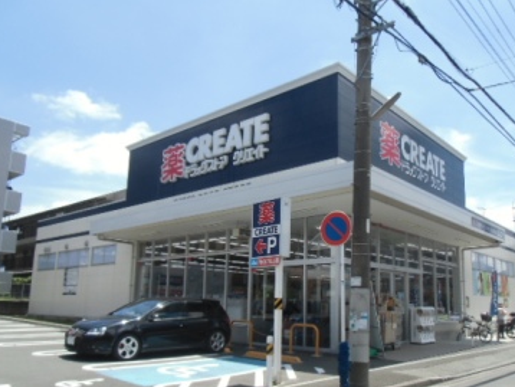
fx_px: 447
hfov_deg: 59.5
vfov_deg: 46.5
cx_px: 304
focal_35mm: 30
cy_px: 240
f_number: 3
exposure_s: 1/500
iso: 64
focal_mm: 4.24
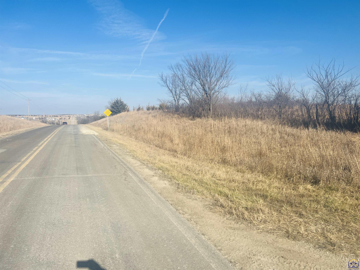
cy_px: 135
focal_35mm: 26
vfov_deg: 53.1
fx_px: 270
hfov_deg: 67.3
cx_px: 180
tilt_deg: -8.2
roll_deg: -1.4
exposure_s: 1/5882
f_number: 1.5
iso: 50
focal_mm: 5.7
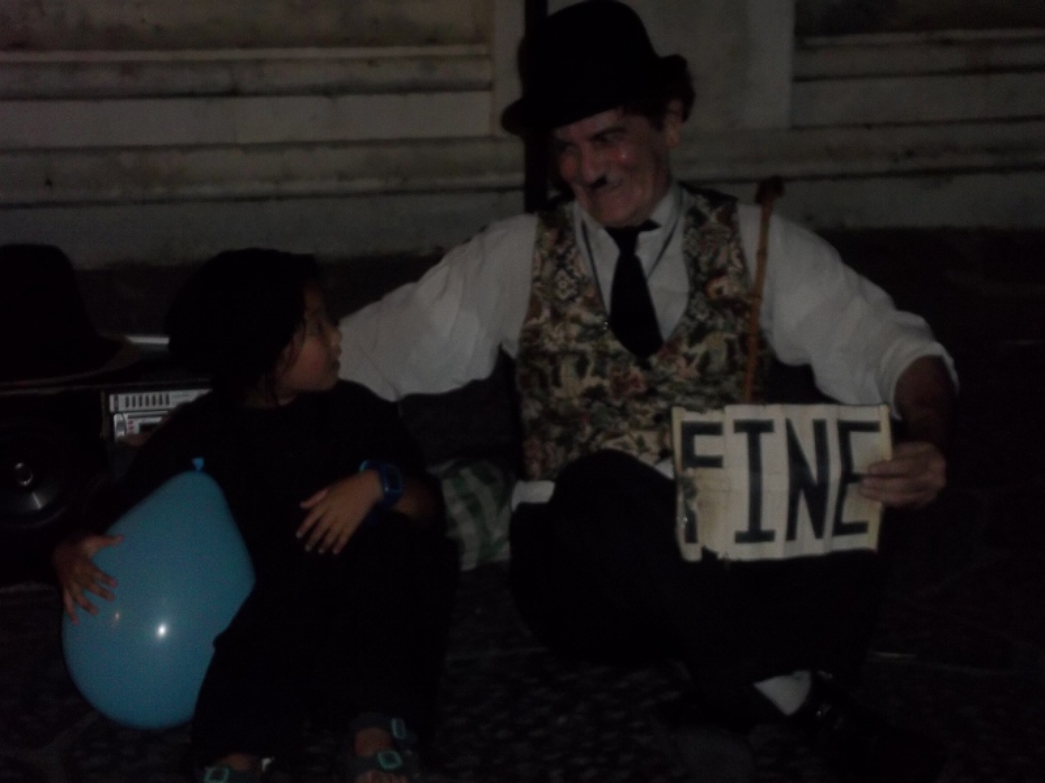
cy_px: 392
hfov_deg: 18.2
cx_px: 522
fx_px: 3260
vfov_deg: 13.7
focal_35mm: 108
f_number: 5
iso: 320
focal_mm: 19.6
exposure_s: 1/60
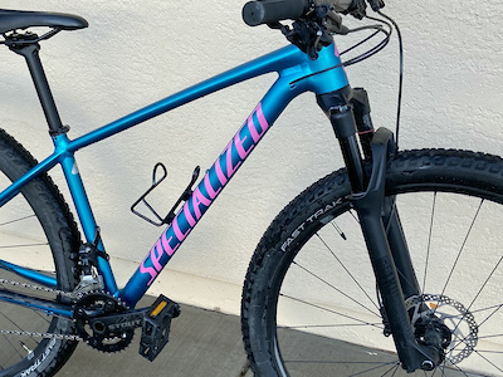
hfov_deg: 36.7
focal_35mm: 52
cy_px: 261
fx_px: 756
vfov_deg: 27.8
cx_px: 210
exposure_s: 1/238
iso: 32
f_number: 1.8
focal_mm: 4.25
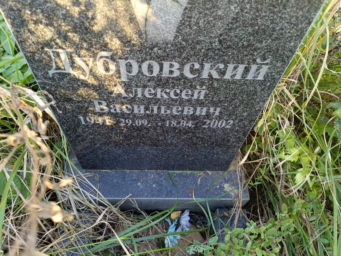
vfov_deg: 54.9
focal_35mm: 25
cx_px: 170
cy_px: 128
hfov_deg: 69.4
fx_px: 246
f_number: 1.69
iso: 243
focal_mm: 4.76
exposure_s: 1/50
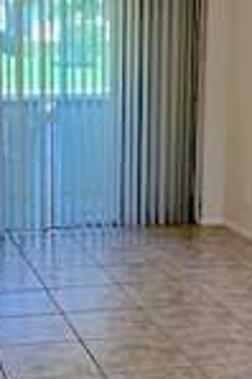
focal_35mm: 87
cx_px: 64
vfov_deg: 23.4
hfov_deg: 15.6
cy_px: 214
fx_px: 916
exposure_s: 1/60
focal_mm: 4.25
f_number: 1.8
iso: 50
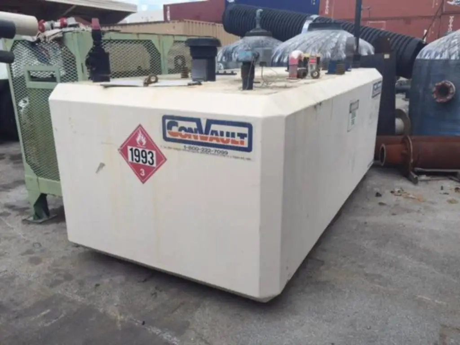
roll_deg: -0.6
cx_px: 230
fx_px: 385
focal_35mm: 29
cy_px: 172
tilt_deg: -17.0
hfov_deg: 61.7
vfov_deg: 48.2
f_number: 2.2
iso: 32
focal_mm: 4.15
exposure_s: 1/1412
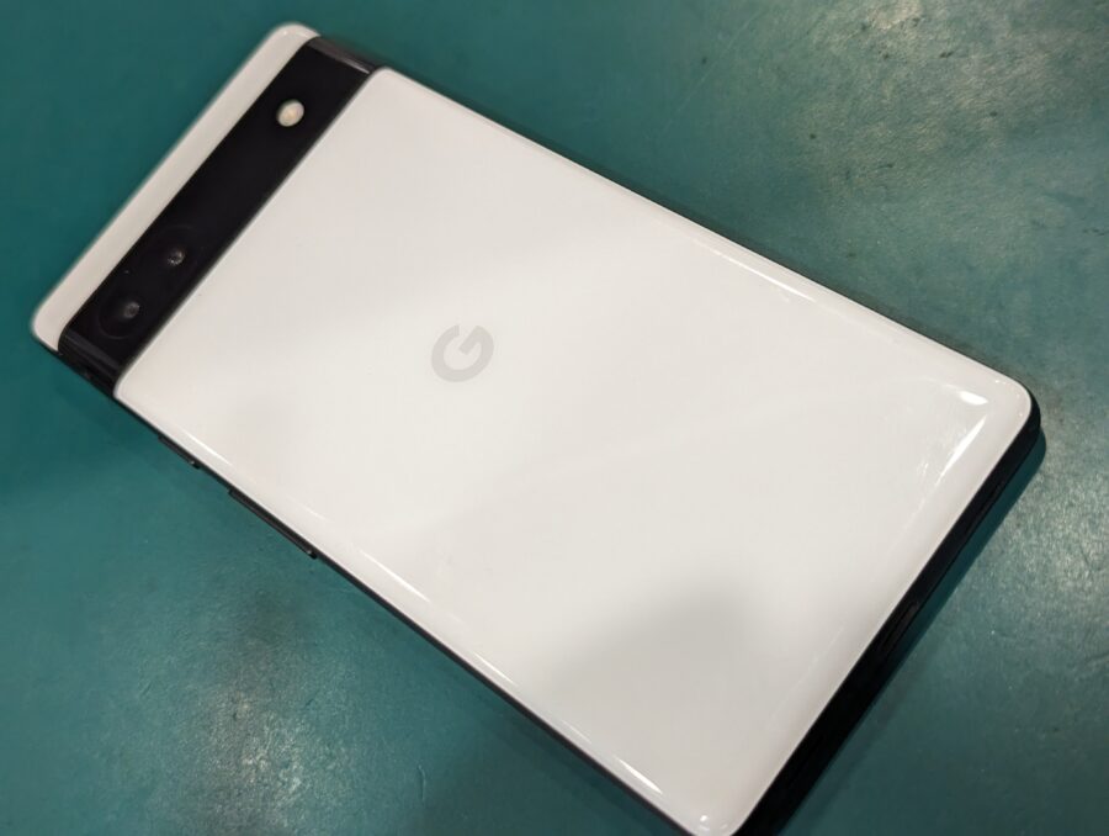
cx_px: 554
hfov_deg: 39.6
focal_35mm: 48
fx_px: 1540
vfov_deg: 30.3
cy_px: 418
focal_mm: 6.81
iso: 175
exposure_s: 1/99.9
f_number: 1.85
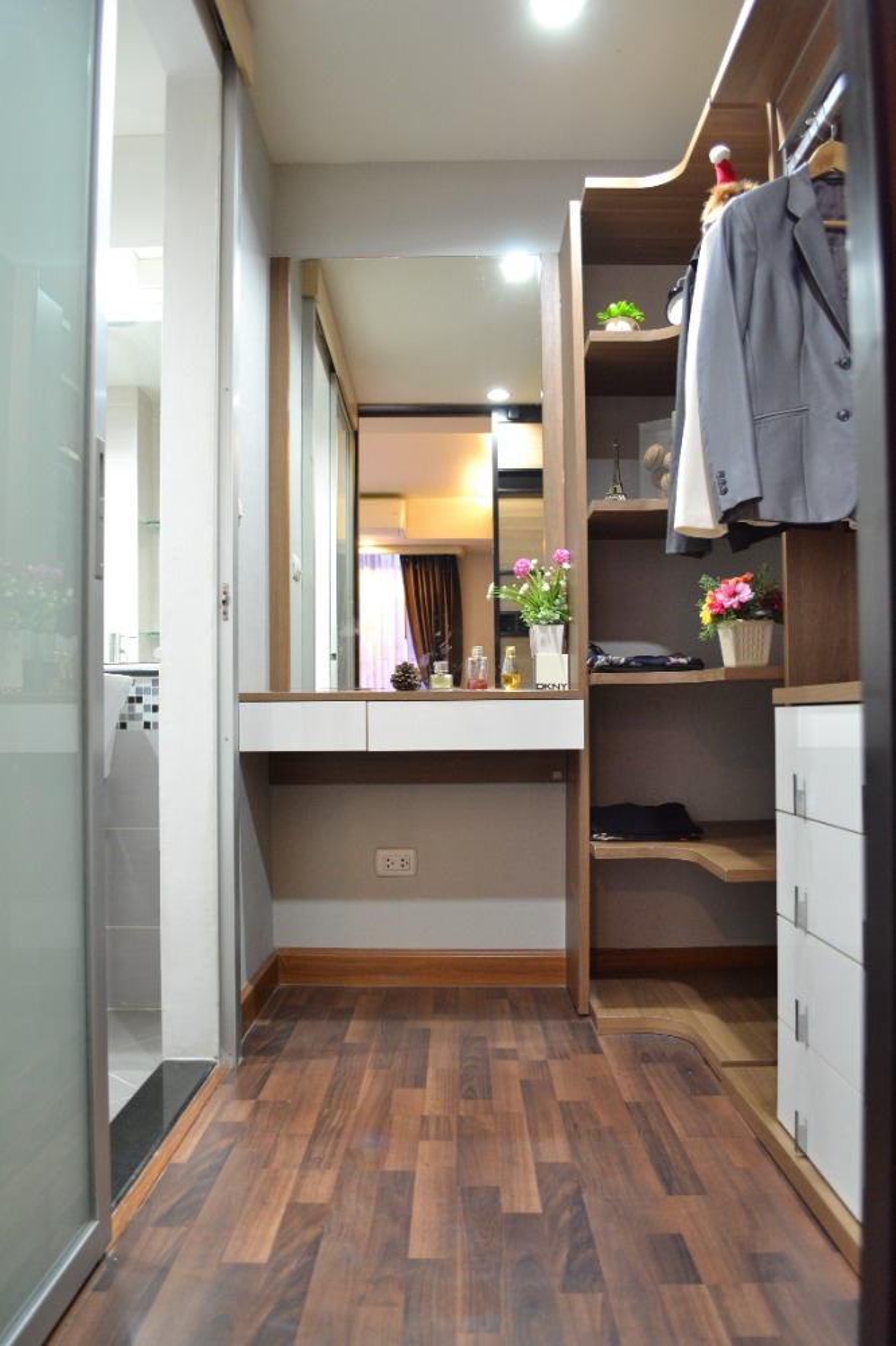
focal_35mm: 27
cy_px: 673
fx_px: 1009
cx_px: 448
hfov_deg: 47.9
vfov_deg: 67.4
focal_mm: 18
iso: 720
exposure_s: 1/15
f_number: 3.5
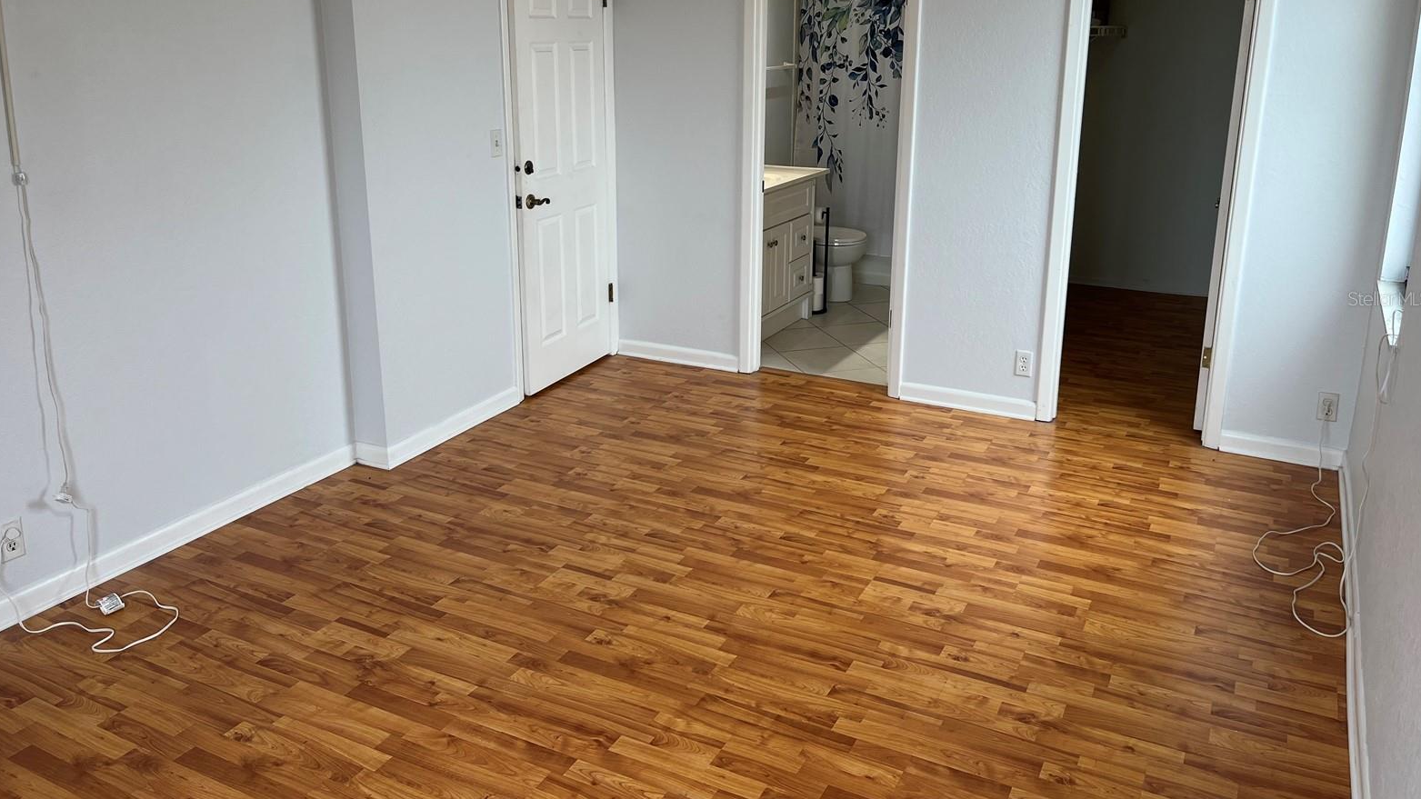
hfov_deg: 66.1
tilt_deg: -13.7
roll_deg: -0.1
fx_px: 1093
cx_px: 706
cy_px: 298
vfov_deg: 39.9
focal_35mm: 29
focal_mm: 5.1
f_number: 1.6
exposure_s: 1/120
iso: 40
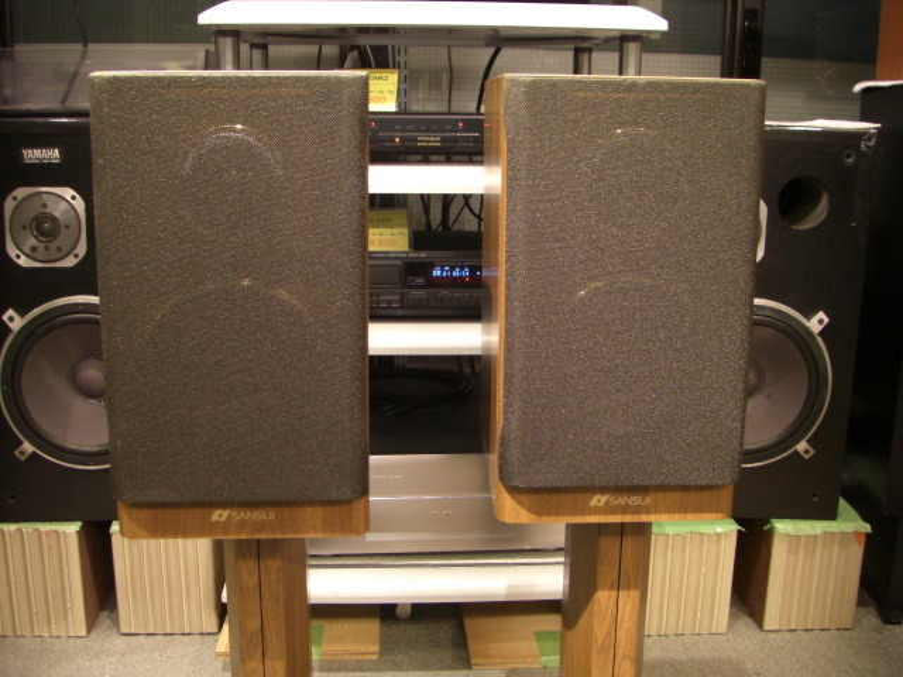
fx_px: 991
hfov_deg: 49.0
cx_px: 452
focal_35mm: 38
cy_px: 338
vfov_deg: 37.7
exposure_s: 1/4
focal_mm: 6.3
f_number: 3.4
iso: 200
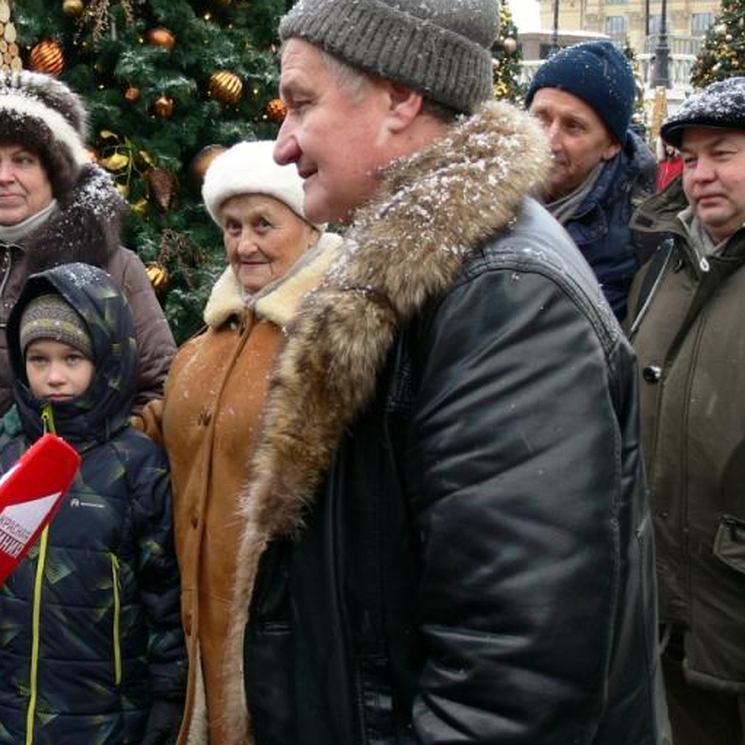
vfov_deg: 27.7
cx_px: 143
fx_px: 1510
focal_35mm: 62
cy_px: 297
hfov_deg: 27.2
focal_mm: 7.4
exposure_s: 1/50
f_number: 2.8
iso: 80
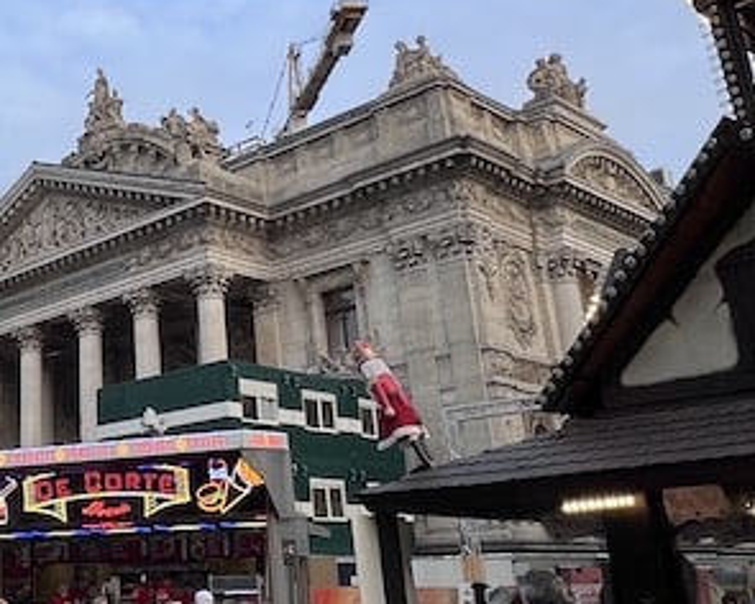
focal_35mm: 44
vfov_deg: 33.9
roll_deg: +1.5
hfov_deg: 39.2
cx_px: 82
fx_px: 983
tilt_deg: +18.1
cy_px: 220
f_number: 1.8
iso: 32
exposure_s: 1/483
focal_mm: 1.57
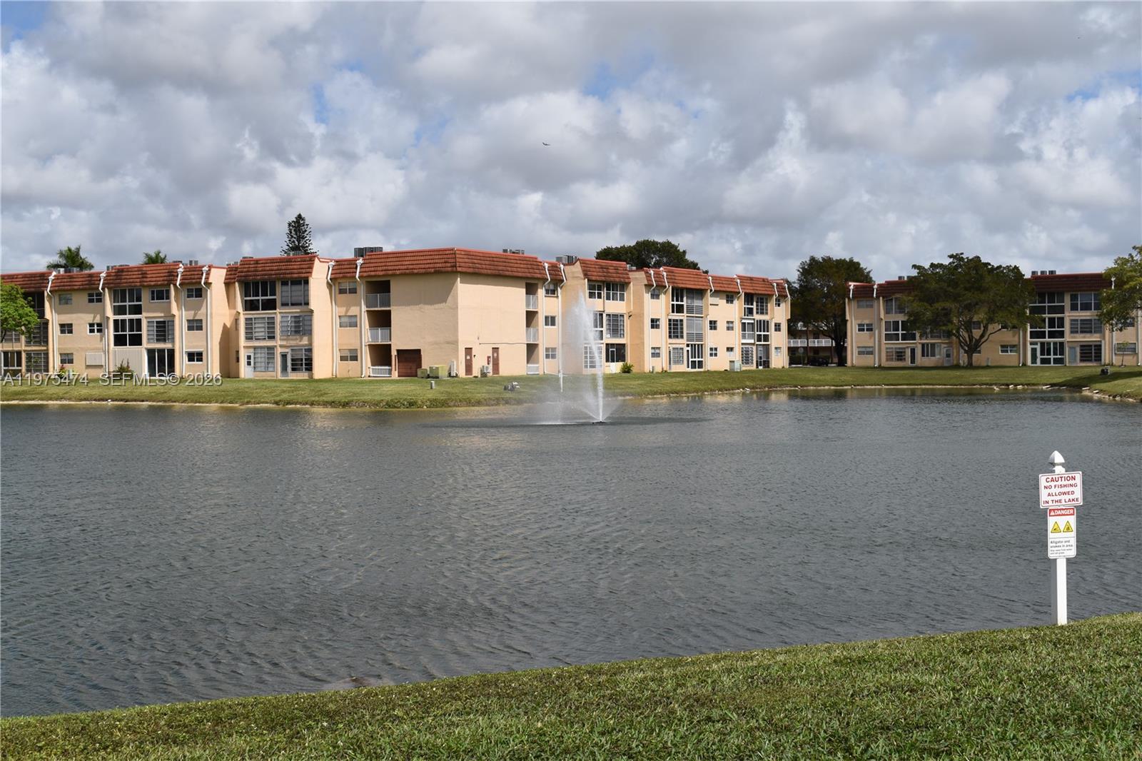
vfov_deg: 30.8
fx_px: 1380
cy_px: 380
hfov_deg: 45.0
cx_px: 571
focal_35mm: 44
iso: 100
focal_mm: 29
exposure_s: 1/400
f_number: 10
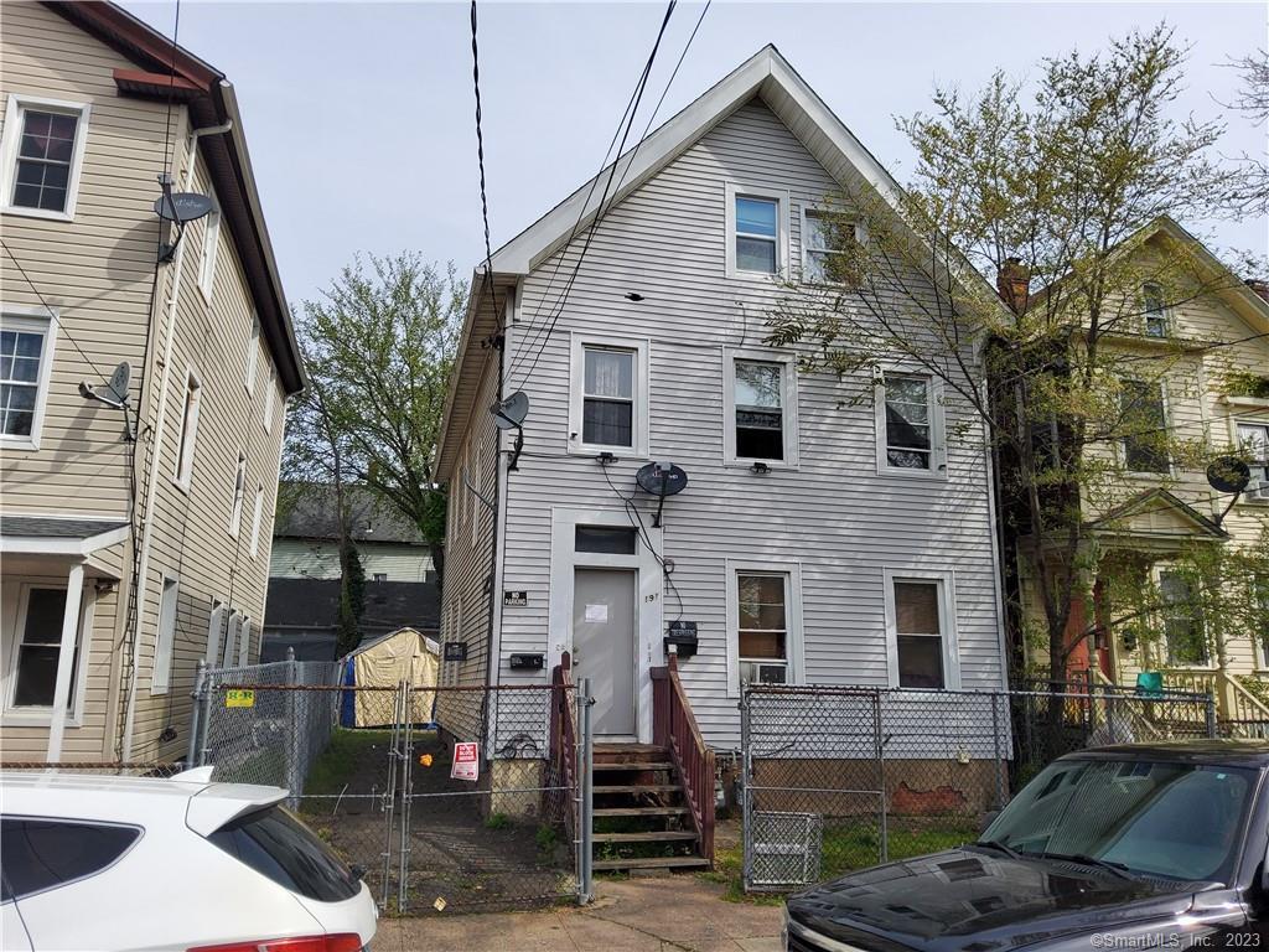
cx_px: 634
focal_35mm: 26
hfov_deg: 67.3
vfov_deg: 53.1
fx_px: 953
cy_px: 476
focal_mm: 3.08
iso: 50
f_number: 2
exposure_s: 1/1422
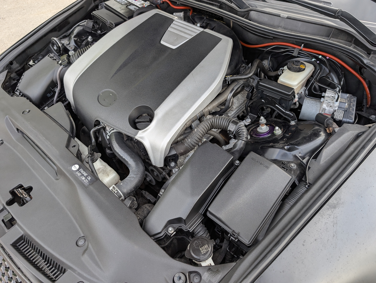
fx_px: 261
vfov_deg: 56.9
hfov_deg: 71.5
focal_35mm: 24
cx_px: 188
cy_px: 142
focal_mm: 6.9
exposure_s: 1/146
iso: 43
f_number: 1.68
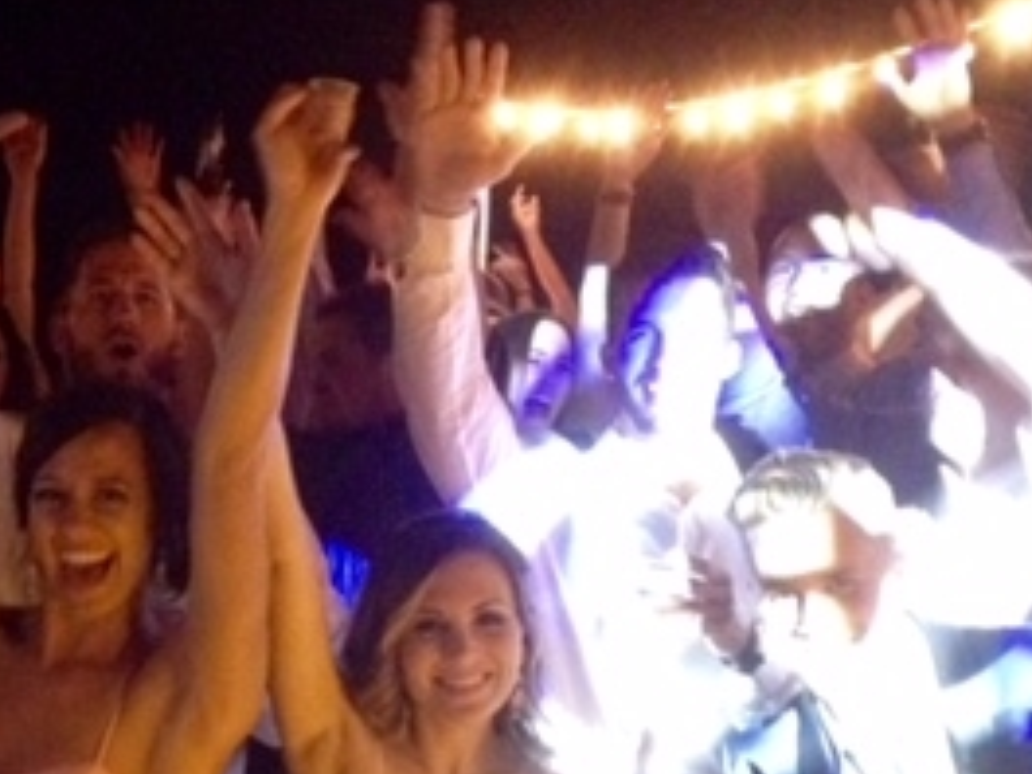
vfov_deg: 17.3
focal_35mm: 85
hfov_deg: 22.7
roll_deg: -1.8
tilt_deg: -9.2
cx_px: 184
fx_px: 2534
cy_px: 571
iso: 800
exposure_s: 1/15
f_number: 2.4
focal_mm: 4.28
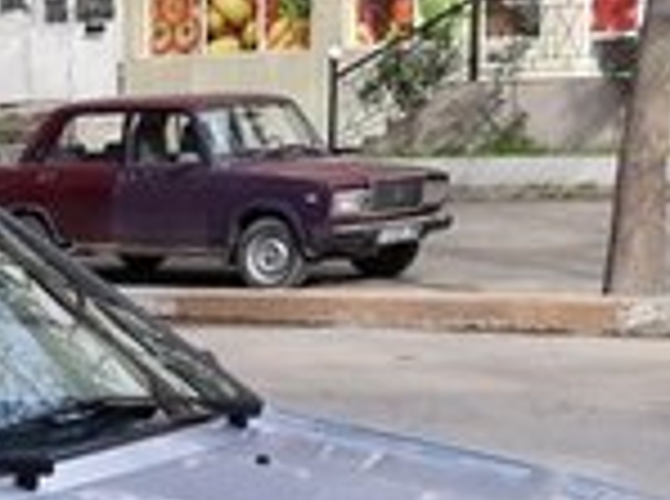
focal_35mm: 120
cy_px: 773
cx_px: -180
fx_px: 2317
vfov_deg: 11.7
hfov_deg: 15.7
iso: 40
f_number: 1.7
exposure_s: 1/416
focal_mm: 3.71
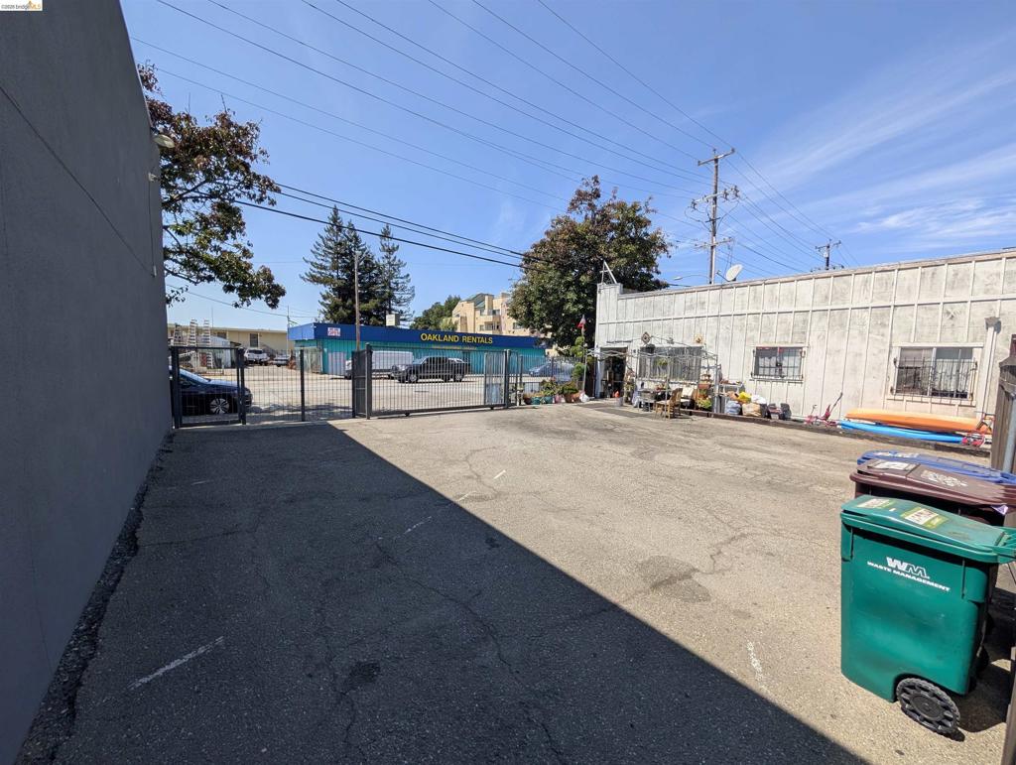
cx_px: 508
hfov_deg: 110.5
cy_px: 382
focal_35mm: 12
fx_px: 353
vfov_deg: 94.6
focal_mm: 2.02
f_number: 1.7
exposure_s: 1/2545
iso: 50
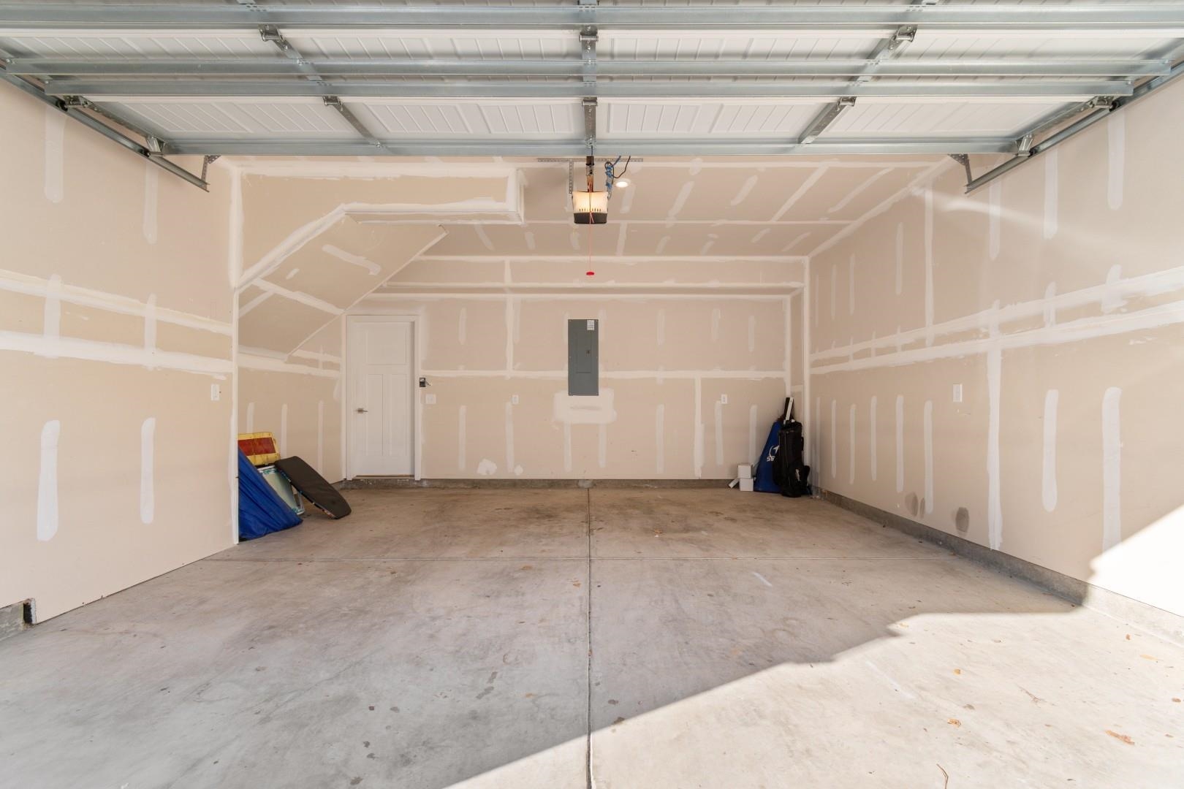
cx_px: 592
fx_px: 493
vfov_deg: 77.3
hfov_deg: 100.4
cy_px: 394
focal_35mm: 15
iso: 100
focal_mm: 10
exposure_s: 1/100
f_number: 5
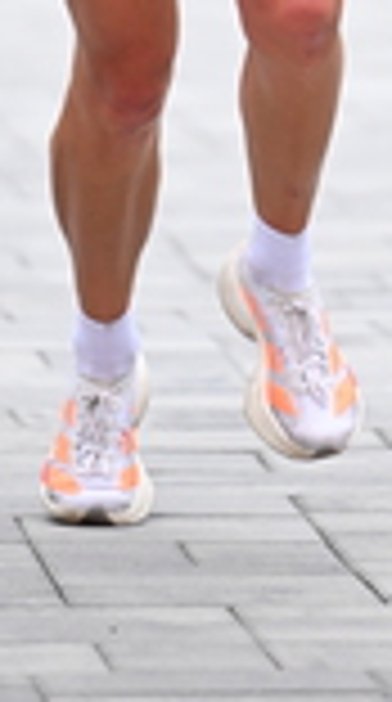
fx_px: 13782
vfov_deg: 2.9
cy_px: -432
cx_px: 300
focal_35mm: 741
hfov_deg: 1.6
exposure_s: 1/800
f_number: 2.8
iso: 1600
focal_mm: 200
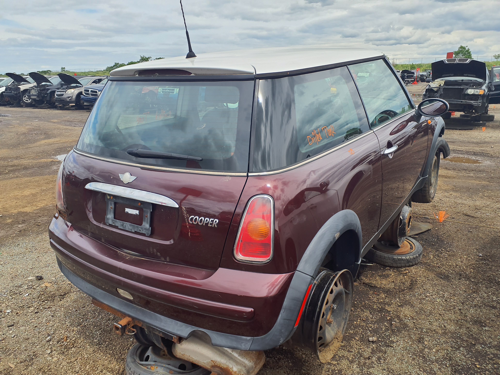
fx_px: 390
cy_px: 188
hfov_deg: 65.3
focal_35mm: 27
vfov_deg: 51.4
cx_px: 250
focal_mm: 3.58
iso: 40
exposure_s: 1/1340
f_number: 1.9
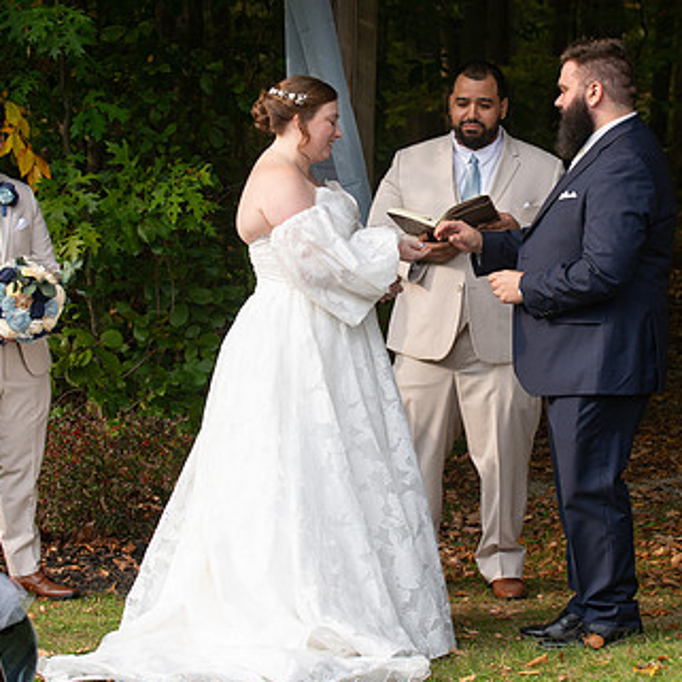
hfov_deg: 14.3
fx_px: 2719
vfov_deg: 14.3
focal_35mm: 122
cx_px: 376
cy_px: 311
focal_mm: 75
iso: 640
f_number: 4.5
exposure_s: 1/800
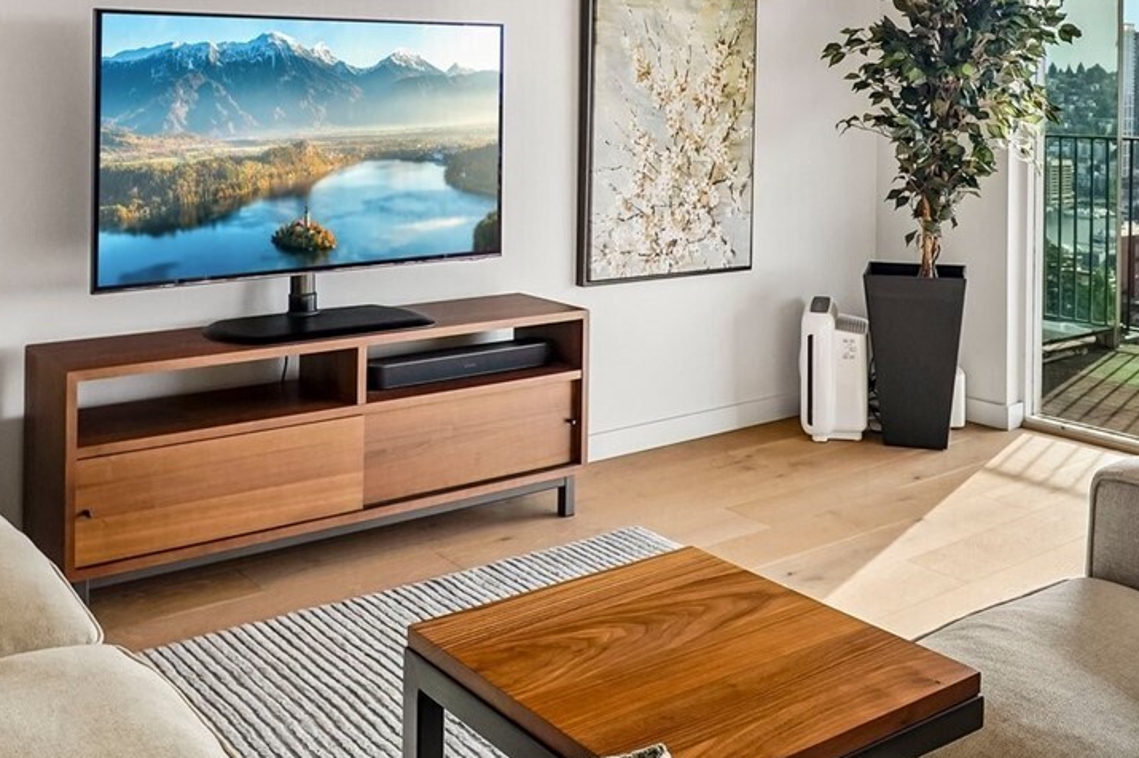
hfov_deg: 50.6
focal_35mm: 38
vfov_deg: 33.4
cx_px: 519
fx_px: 1202
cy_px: 96
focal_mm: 16
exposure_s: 1/250
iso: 1600
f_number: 6.3
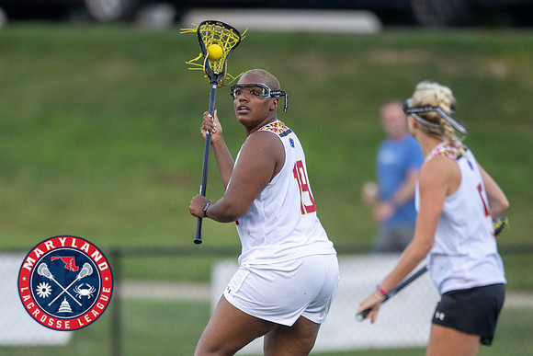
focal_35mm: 822
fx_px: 12177
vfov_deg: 1.7
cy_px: 334
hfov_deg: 2.5
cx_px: 239
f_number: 2.8
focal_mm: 400
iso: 1000
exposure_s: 1/1250
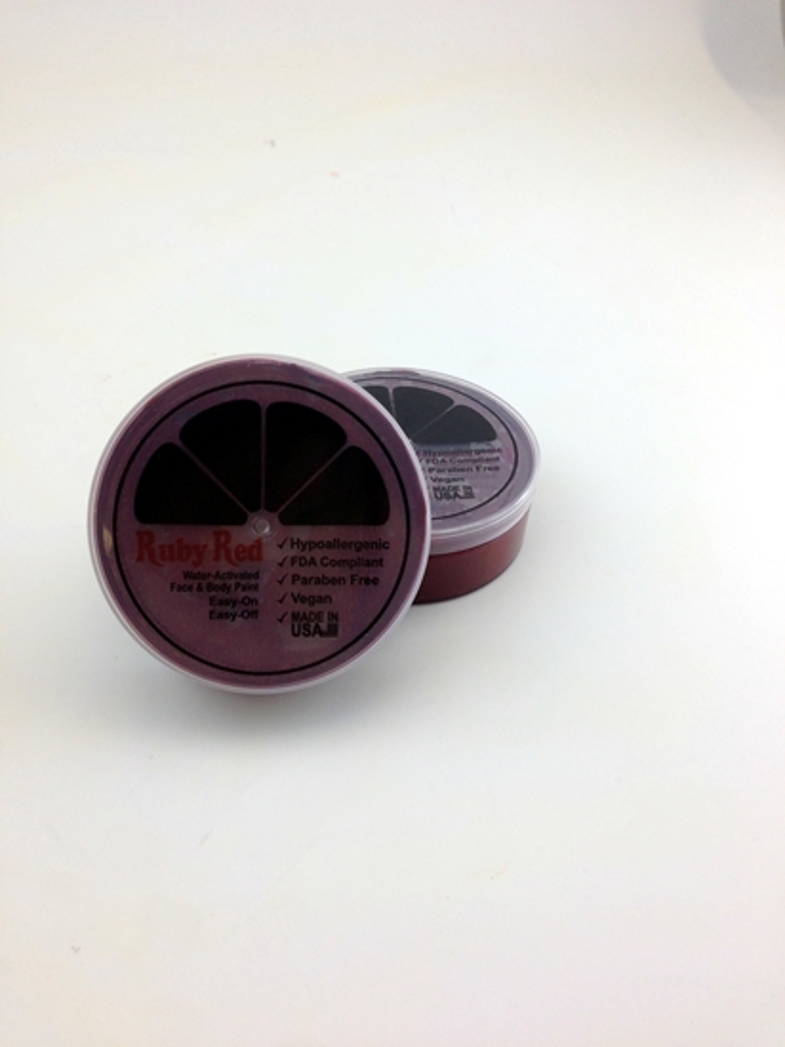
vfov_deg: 55.4
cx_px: 392
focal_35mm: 33
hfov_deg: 42.9
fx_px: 999
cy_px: 524
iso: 50
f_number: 2.4
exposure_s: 1/120
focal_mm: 4.12
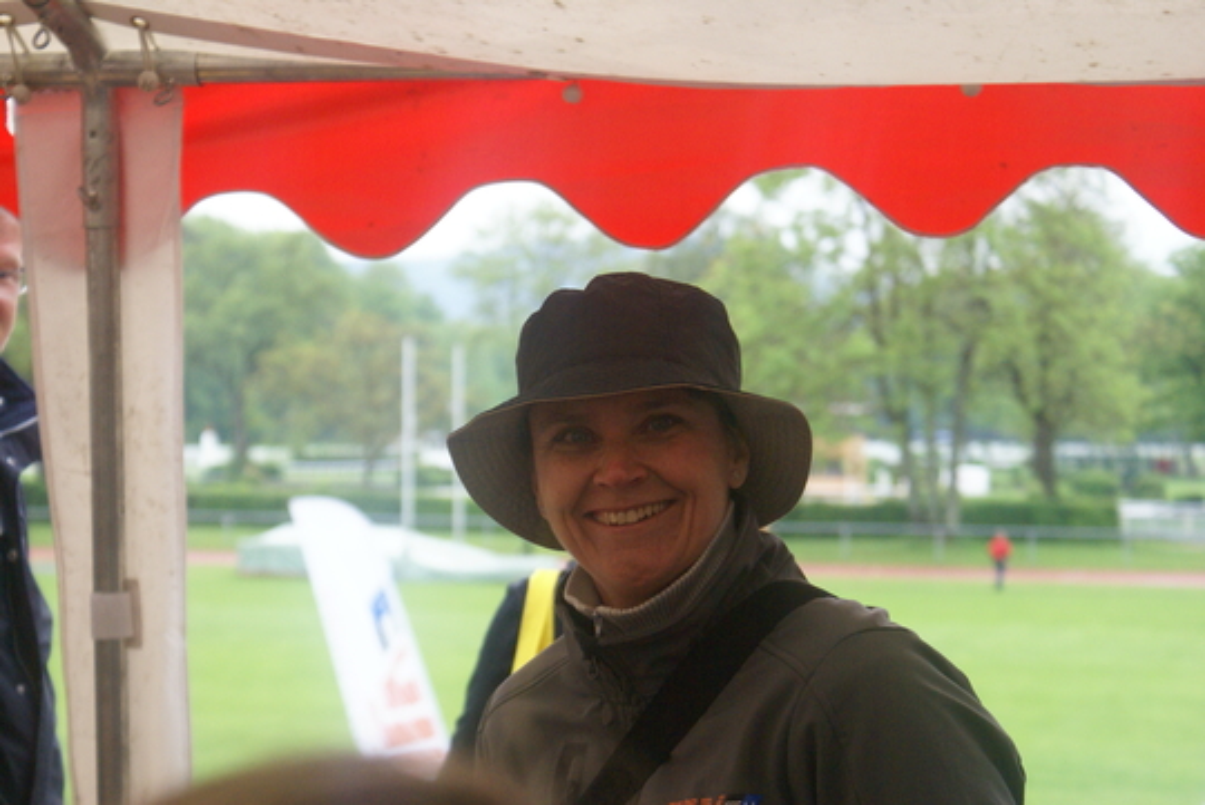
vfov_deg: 13.1
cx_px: 602
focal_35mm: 105
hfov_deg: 19.4
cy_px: 402
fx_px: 3517
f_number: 5.6
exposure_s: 1/250
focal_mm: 70
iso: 500
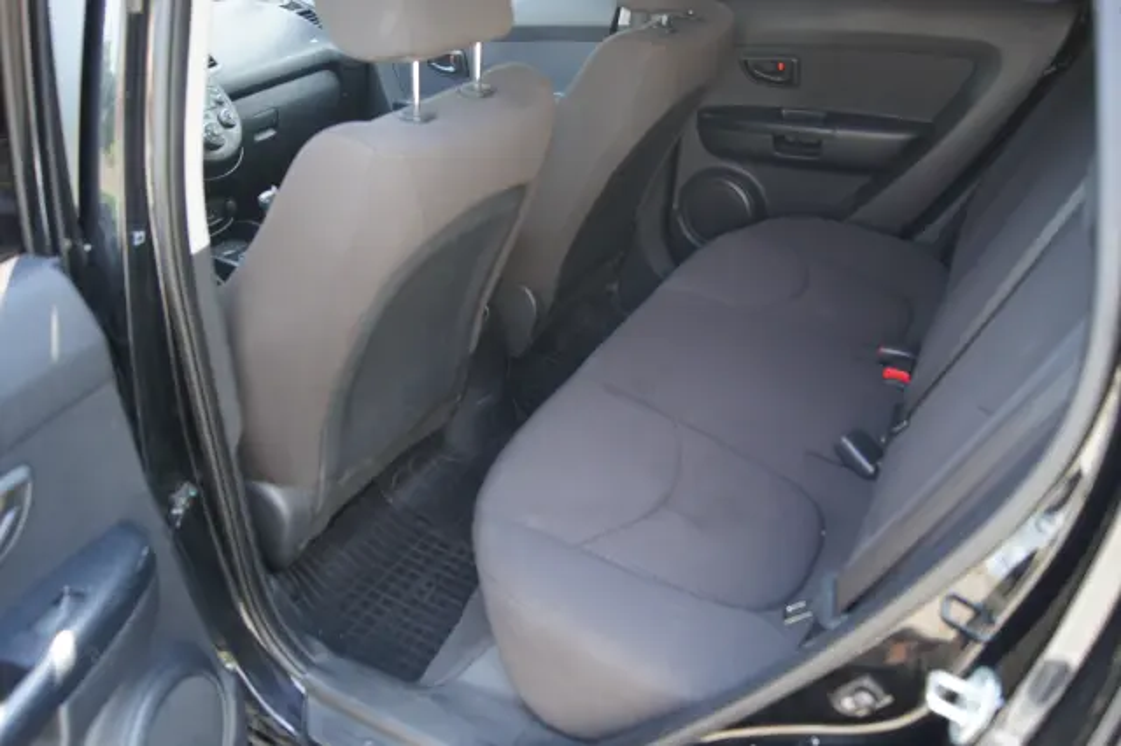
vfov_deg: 47.9
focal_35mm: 27
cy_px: 373
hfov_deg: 67.4
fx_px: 840
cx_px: 560
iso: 200
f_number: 3.5
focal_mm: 18
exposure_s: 1/30
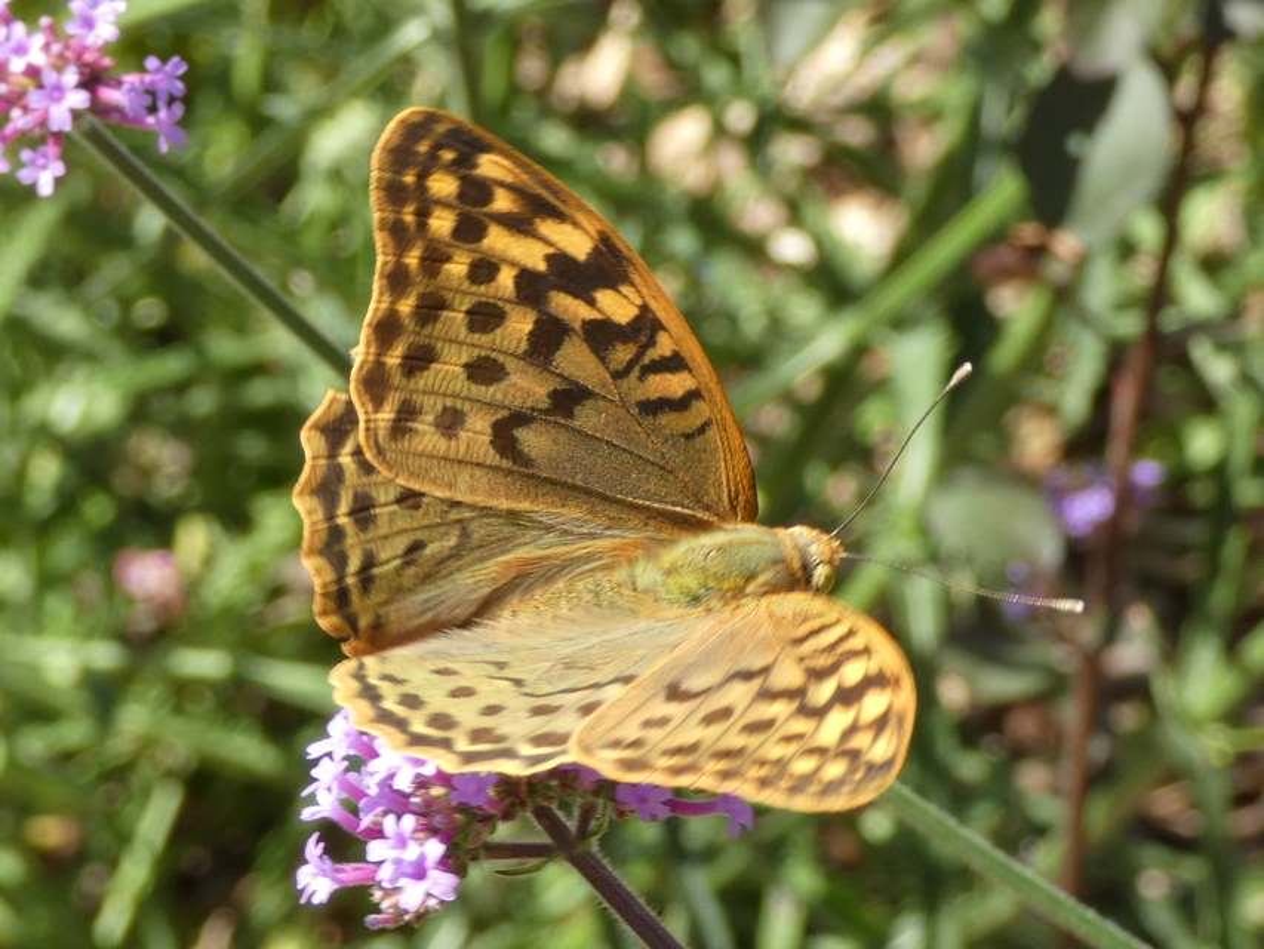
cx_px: 632
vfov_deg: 16.4
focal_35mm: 90
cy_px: 474
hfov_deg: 21.8
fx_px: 3287
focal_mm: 16
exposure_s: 1/80
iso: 80
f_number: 4.7
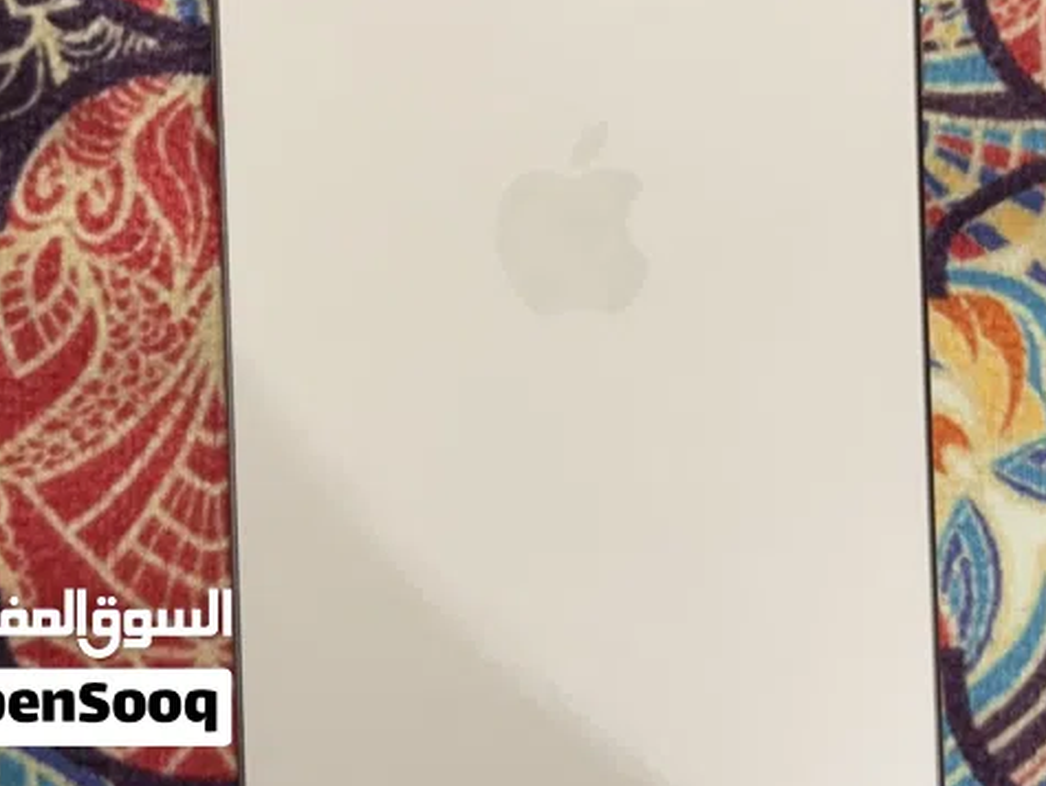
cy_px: 271
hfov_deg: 52.5
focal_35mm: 35
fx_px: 1058
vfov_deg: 40.3
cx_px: 564
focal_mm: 5.7
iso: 160
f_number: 1.5
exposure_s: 1/50
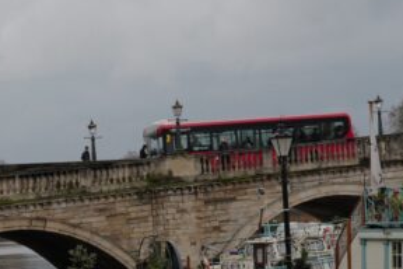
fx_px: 1713
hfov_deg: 13.4
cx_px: 122
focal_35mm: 153
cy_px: 100
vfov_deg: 9.0
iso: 100
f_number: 3.5
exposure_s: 1/125
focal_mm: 43
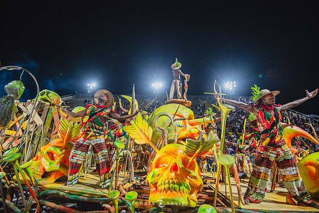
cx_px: 160
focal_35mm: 16
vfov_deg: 73.8
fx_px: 142
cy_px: 106
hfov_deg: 96.7
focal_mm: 16
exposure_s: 1/320
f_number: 4
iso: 1600
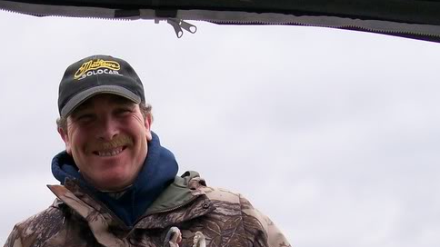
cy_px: 288
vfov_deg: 14.2
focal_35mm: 83
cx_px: 95
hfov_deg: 25.2
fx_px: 968
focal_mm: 6
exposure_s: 1/356
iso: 80
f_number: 2.7
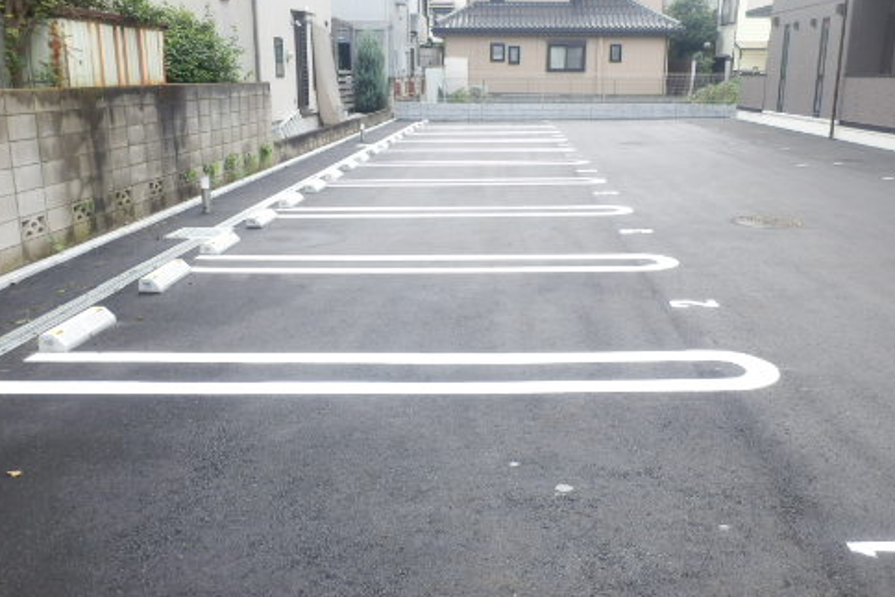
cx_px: 479
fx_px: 821
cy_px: 286
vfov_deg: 40.0
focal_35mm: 33
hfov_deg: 57.2
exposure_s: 1/125
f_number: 3
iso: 80
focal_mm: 4.2
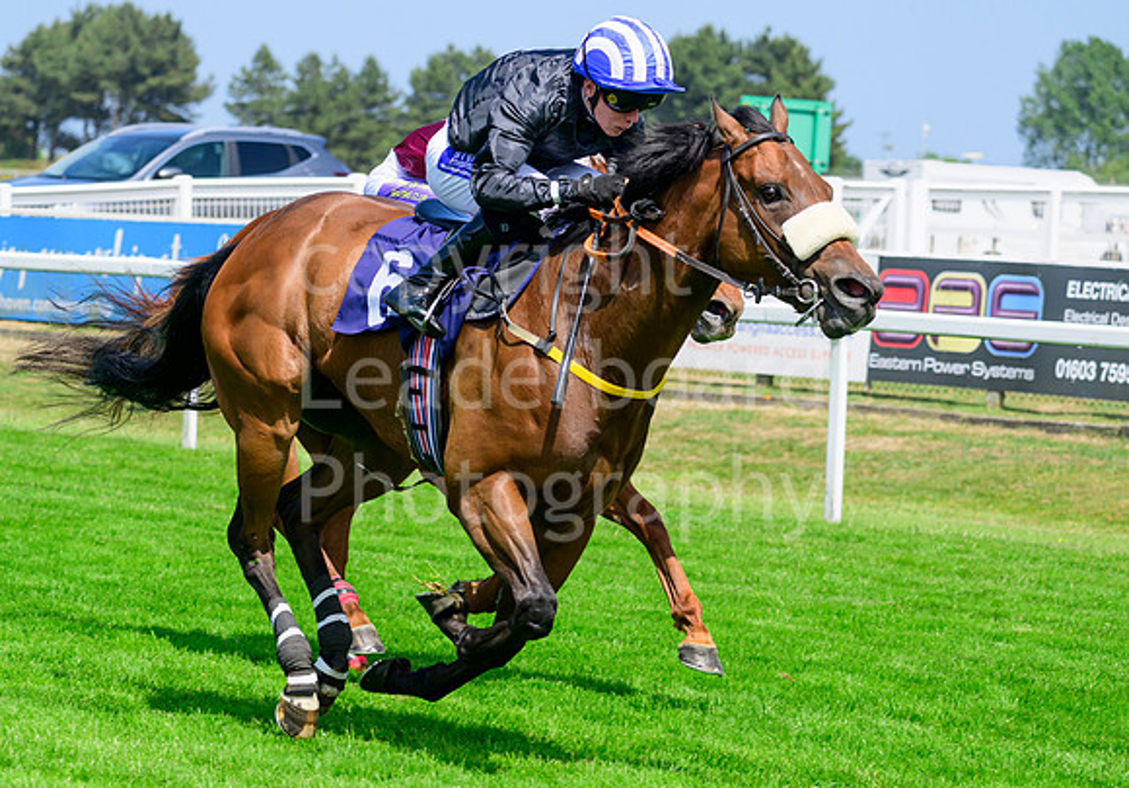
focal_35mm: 159
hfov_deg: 12.7
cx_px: 433
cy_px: 438
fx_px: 5055
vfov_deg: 8.9
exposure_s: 1/2000
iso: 400
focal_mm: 130
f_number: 6.3
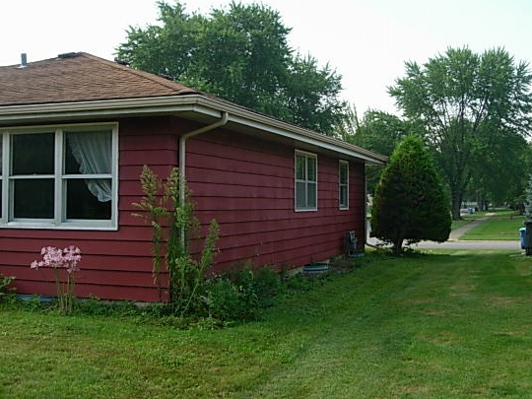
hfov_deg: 42.1
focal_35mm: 45
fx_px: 692
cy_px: 167
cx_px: 278
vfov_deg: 32.1
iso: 79
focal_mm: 7.8
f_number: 4.8
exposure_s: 1/203
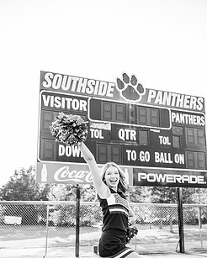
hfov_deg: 44.6
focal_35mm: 33
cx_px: 110
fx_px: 252
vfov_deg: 53.0
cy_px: 175
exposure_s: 1/800
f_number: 2.8
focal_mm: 24
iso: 200
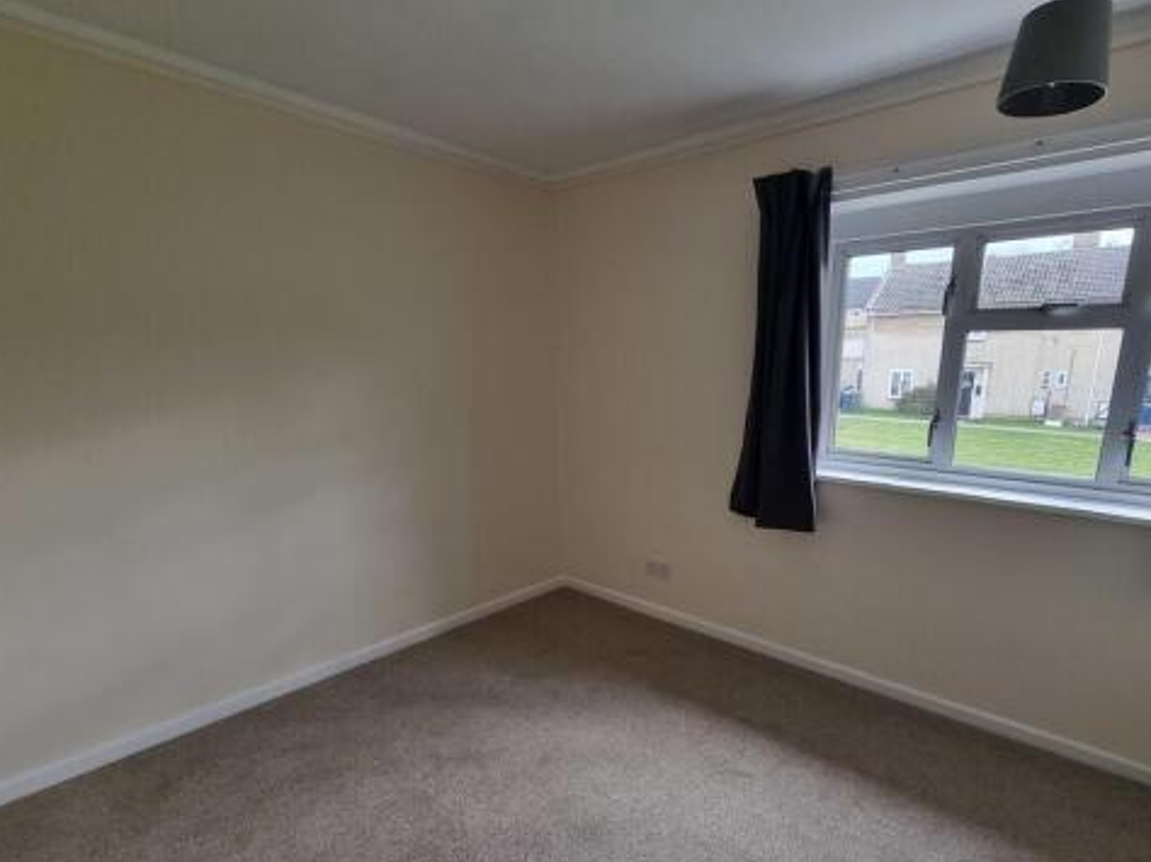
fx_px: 532
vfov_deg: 77.3
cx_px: 654
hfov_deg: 93.9
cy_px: 511
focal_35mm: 16
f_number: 2.2
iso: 80
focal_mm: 2.2
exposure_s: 1/100
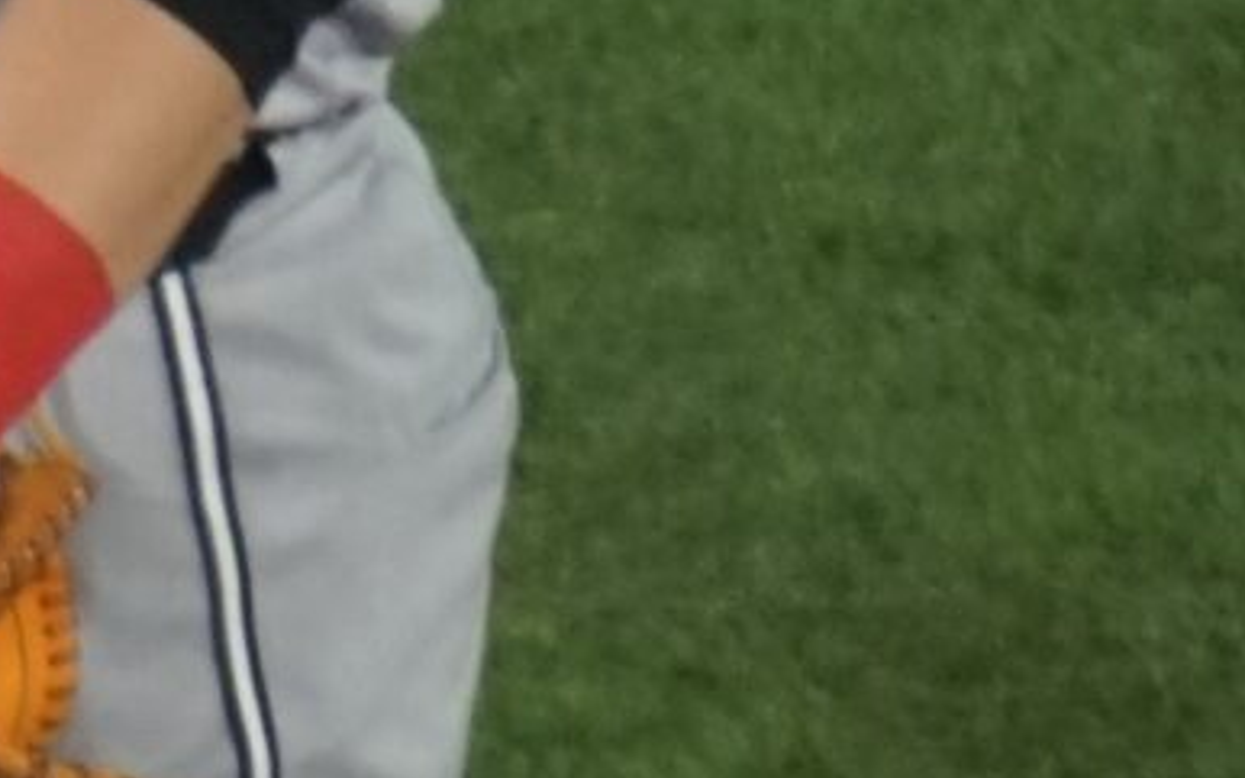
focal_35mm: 6079
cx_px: -2729
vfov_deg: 0.2
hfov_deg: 0.3
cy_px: 864
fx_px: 206202
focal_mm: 600
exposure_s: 1/320
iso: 1250
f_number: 6.3
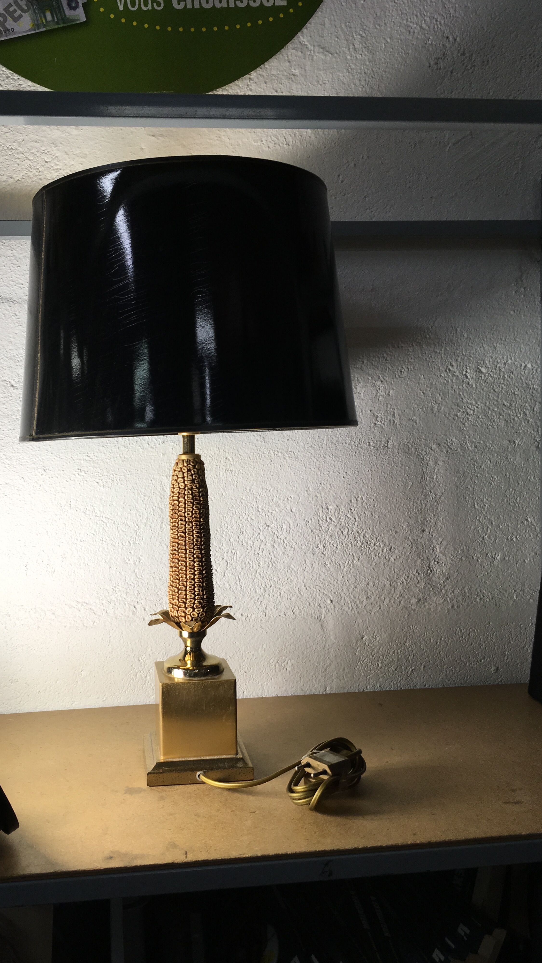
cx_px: 187
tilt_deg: -4.1
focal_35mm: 32
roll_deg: +1.3
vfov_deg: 61.0
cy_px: 480
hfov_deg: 36.3
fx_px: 818
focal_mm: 4.15
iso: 25
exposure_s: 1/50
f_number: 2.2
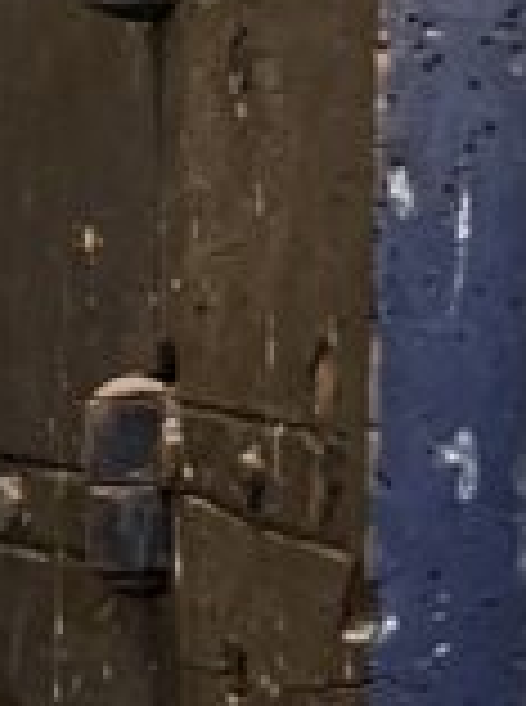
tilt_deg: -9.6
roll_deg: +1.9
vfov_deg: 11.4
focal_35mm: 170
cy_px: 886
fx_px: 3458
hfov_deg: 8.3
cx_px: -472
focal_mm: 5.1
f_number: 1.6
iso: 640
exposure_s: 1/40
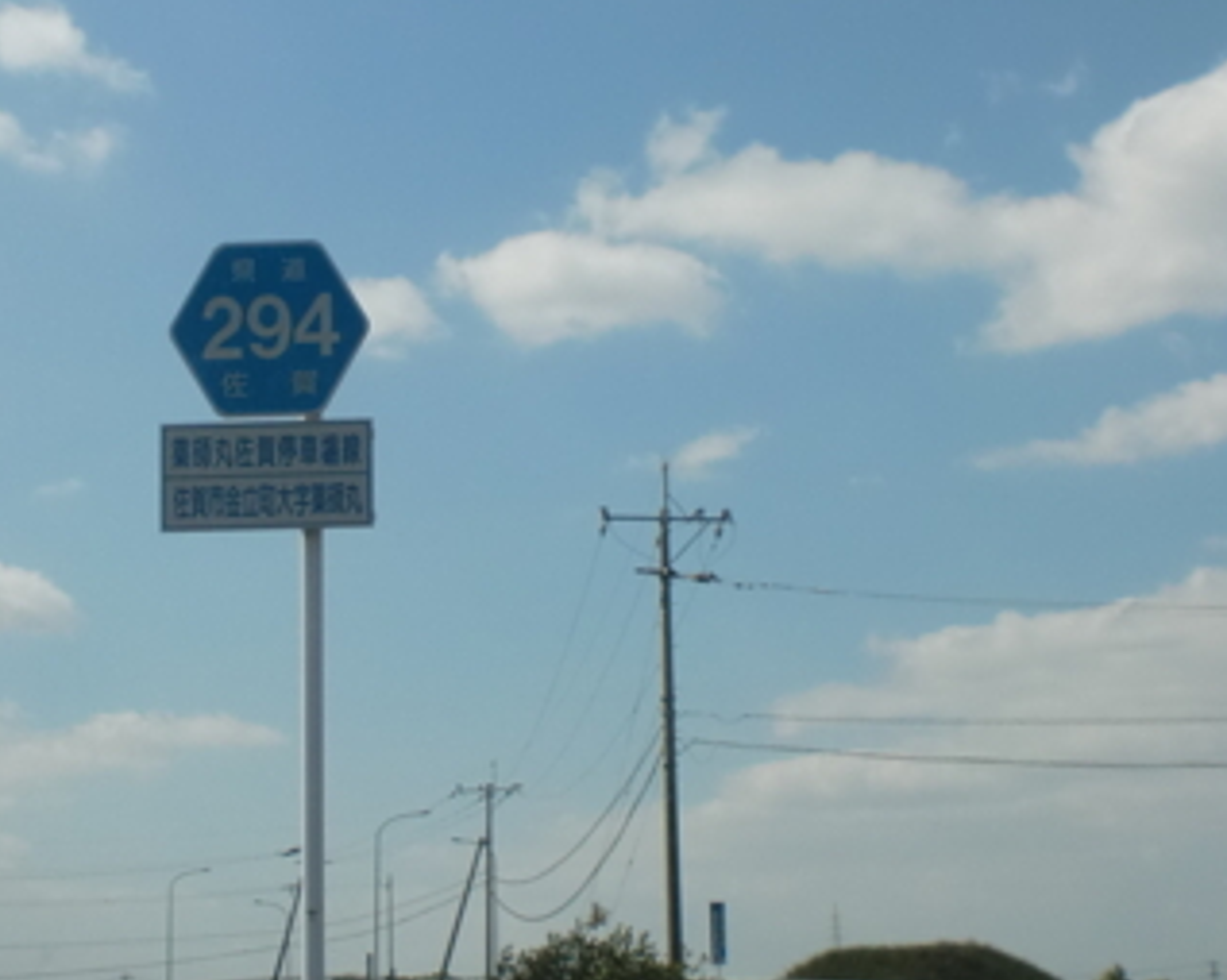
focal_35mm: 86
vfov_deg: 17.8
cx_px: 536
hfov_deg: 22.2
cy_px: 548
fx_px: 3121
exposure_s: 1/640
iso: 64
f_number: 5.6
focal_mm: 6.3
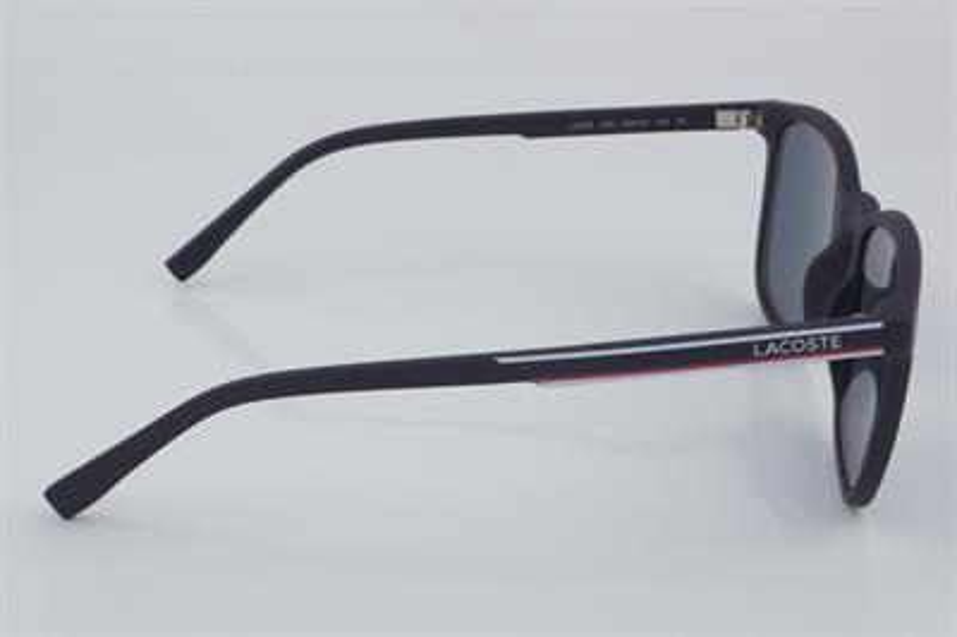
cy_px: 318
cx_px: 478
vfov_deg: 20.1
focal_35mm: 68
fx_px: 1793
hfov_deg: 29.9
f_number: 32
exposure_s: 1/4
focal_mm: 45
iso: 100
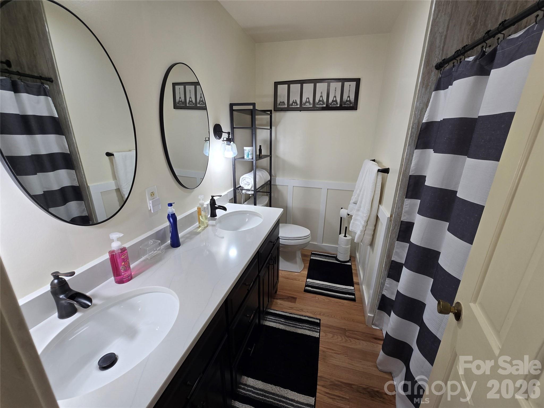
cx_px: 272
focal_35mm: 13
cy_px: 204
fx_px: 204
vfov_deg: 89.9
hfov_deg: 106.2
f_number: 2.2
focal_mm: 2.2
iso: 50
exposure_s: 1/60
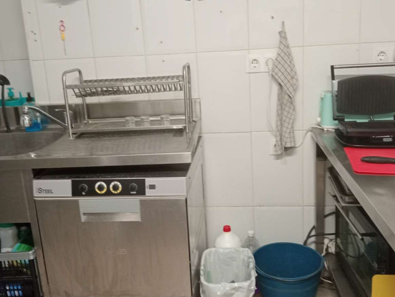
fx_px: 411
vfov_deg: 39.7
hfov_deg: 51.3
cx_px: 200
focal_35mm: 36
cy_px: 130
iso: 808
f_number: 1.8
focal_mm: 3.98
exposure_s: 1/33.3
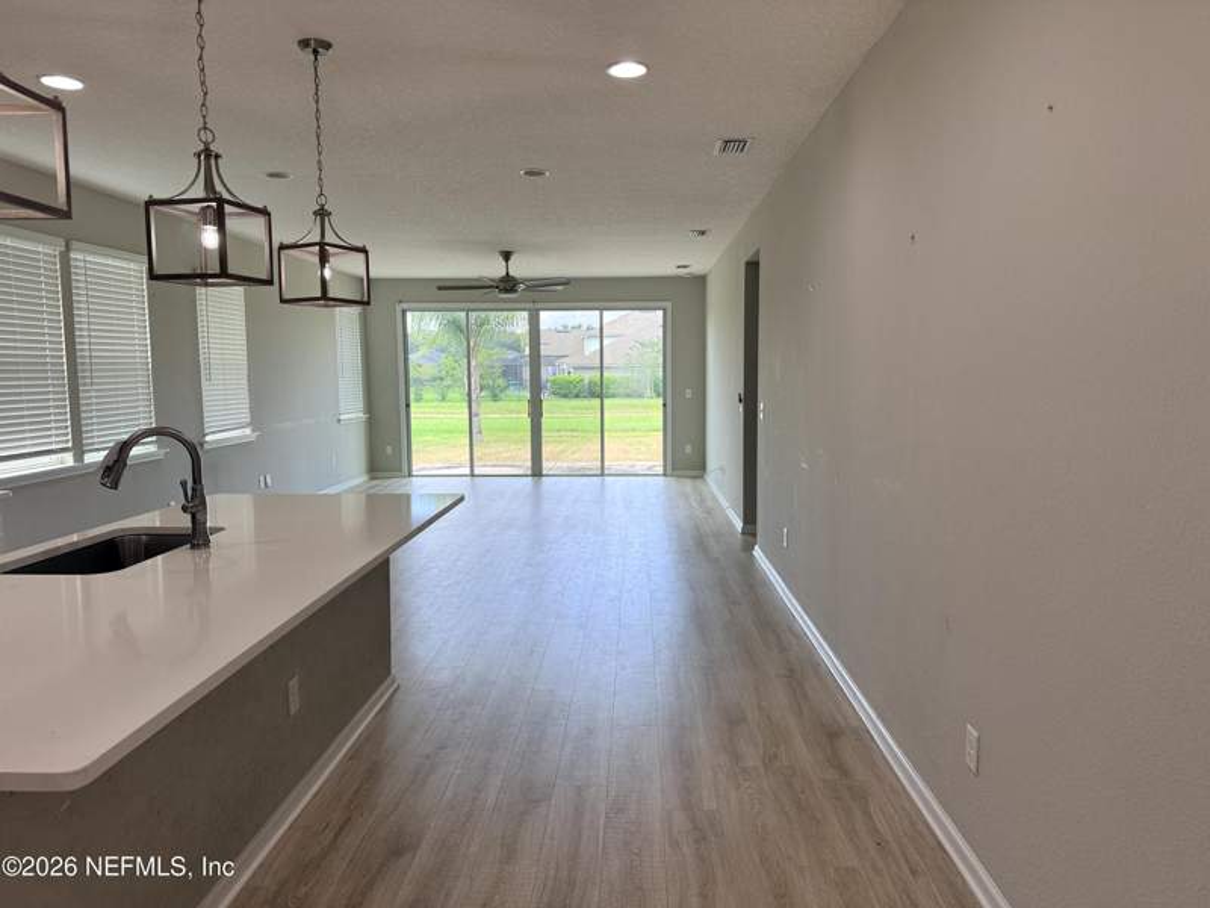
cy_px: 454
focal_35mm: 24
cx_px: 605
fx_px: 839
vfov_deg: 56.8
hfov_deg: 71.6
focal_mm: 6.76
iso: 80
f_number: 1.78
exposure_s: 1/199
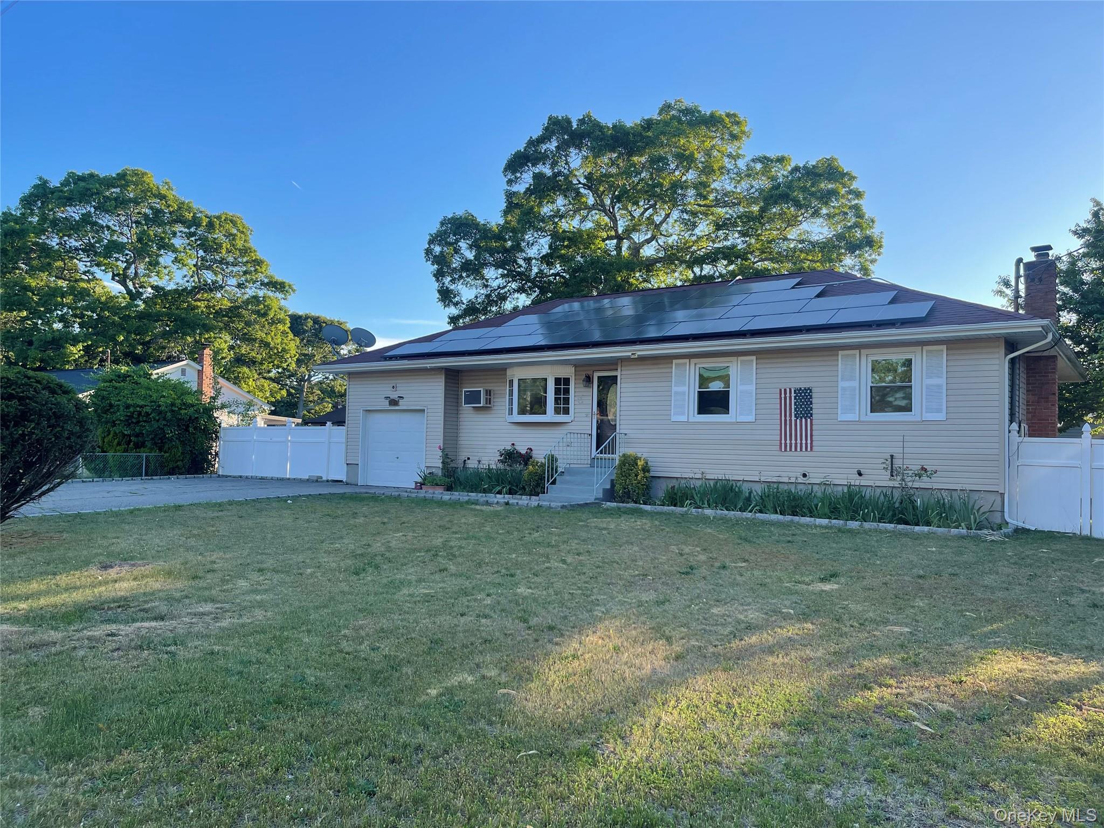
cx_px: 552
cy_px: 414
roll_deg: -1.9
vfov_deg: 54.9
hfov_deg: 69.4
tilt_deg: +2.4
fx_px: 797
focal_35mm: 25
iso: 32
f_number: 1.6
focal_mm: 5.1
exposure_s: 1/994
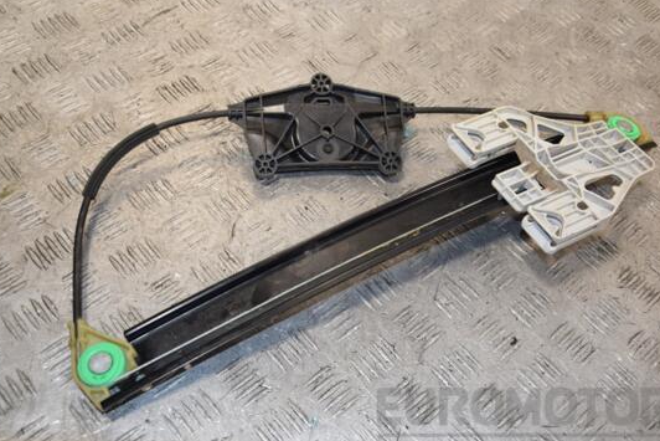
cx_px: 354
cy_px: 241
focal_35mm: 44
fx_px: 807
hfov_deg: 44.5
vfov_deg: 30.5
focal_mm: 26
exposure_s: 1/200
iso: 800
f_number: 5.6
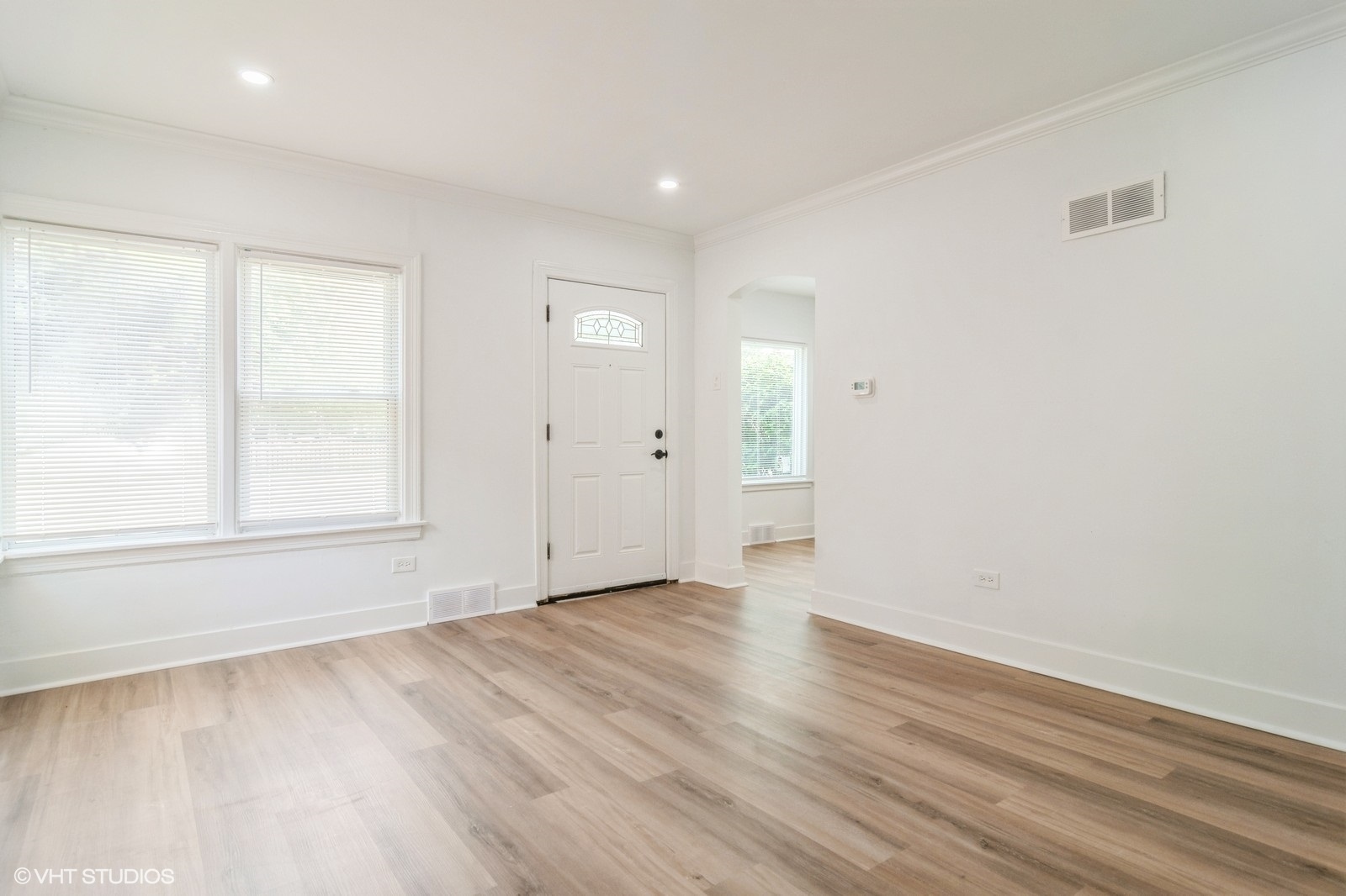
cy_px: 448
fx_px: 673
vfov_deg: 67.4
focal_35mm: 18
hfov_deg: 90.0
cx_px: 673
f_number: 8
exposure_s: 1/15
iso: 200
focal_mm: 12
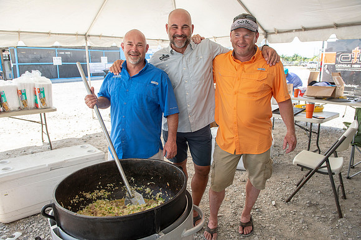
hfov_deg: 73.8
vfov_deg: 53.1
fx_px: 241
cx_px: 180
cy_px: 120
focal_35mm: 24
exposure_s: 1/200
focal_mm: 24
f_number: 5.6
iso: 200
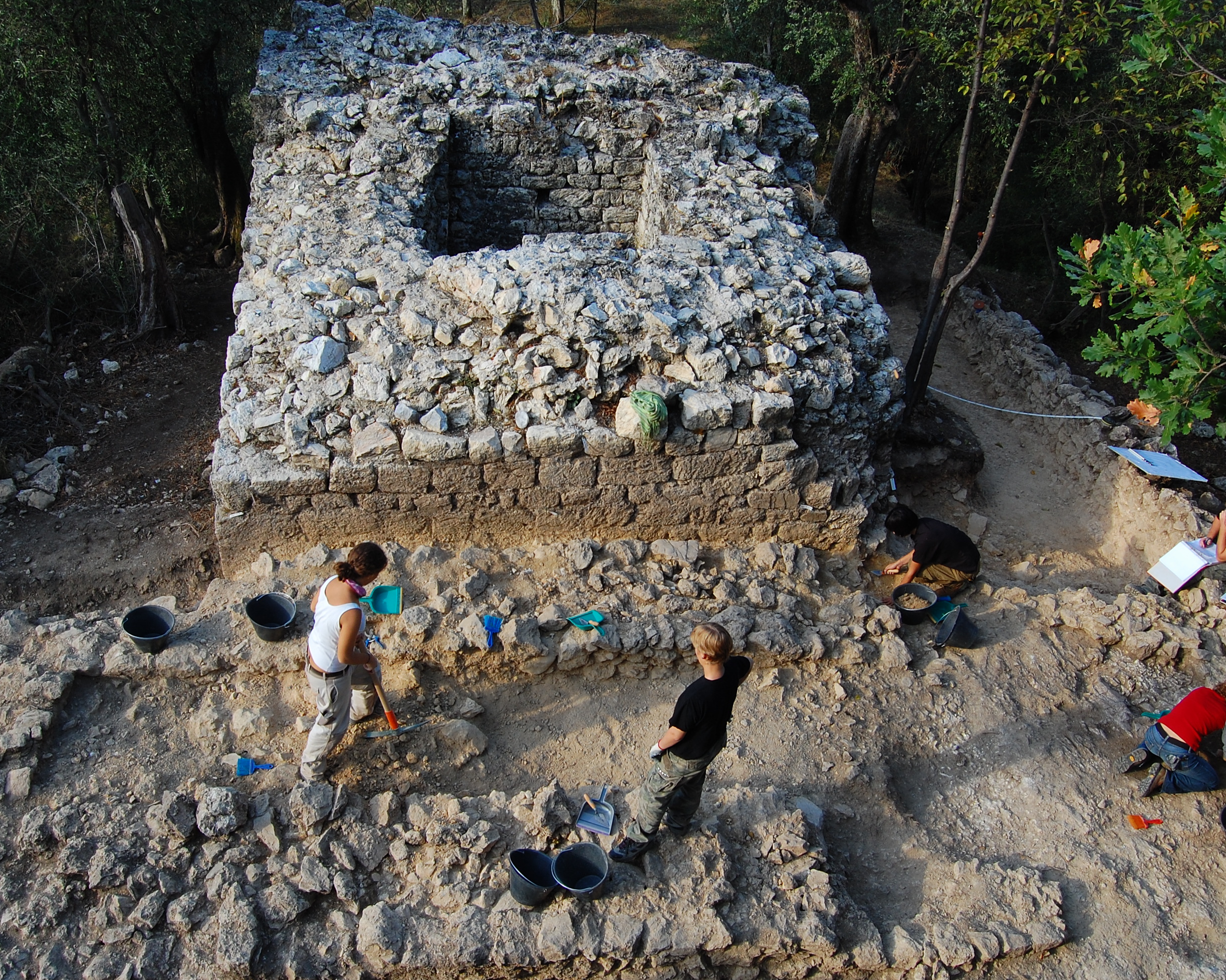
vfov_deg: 47.1
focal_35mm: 31
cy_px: 486
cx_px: 593
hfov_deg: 57.2
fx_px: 1125
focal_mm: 18
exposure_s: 1/100
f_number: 9
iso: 200
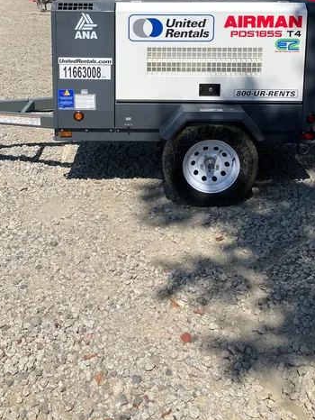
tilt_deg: -13.3
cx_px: 132
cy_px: 95
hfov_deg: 32.8
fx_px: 533
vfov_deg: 41.4
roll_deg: -0.2
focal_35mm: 44
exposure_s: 1/3745
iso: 32
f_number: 1.8
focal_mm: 3.99
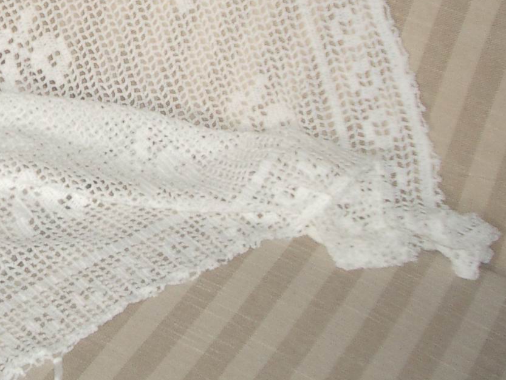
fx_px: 1257
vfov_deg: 16.9
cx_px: -73
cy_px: 43
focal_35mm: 86
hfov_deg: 21.4
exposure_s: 1/40
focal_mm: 5.8
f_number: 2.6
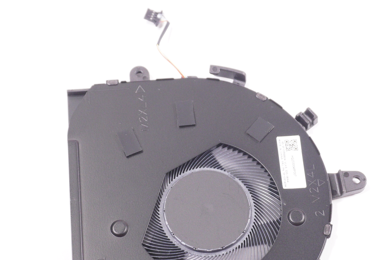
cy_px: 196
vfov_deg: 20.4
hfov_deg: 30.6
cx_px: 185
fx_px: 713
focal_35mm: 66
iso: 1250
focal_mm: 25
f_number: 5.6
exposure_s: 1/200
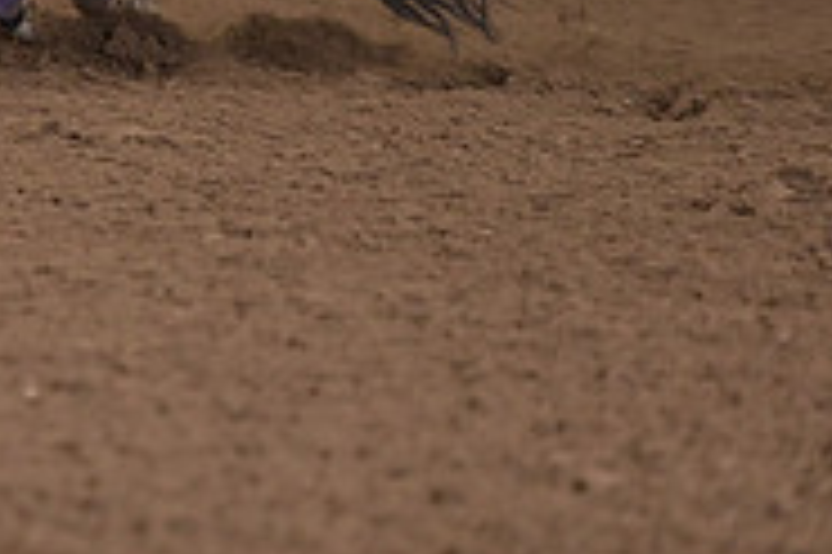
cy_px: -282
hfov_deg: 3.3
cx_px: -261
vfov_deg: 2.2
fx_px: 14501
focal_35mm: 628
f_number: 3.5
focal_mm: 200
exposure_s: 1/250
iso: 1600
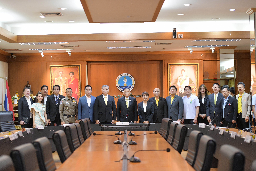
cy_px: 86
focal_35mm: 70
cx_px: 128
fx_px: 498
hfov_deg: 28.8
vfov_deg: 19.5
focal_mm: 70
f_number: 2.8
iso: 1600
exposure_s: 1/160
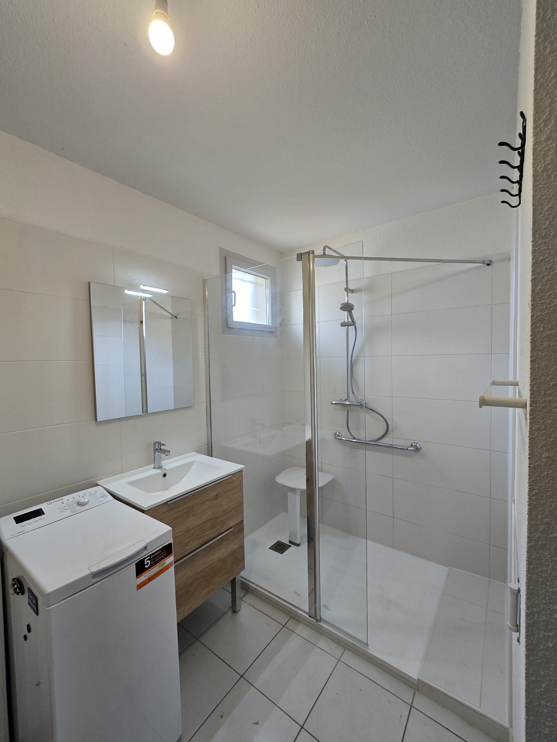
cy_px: 371
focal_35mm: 13
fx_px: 279
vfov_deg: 106.2
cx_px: 278
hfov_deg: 89.9
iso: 100
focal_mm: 2.2
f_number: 2.2
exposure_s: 1/50
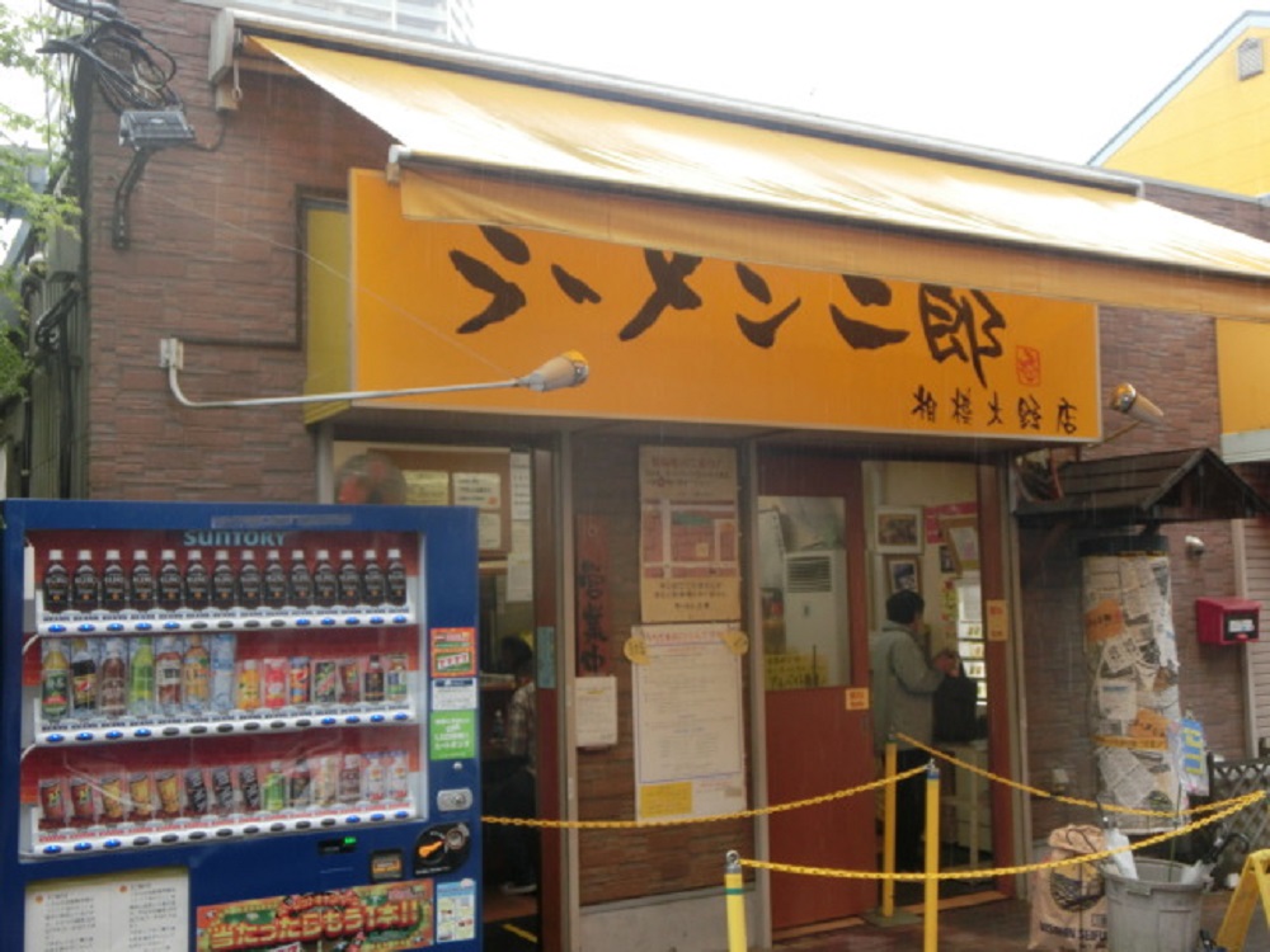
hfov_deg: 49.0
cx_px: 635
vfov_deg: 37.7
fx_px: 1394
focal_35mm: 38
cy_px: 476
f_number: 3.9
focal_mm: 6.67
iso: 100
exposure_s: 1/125
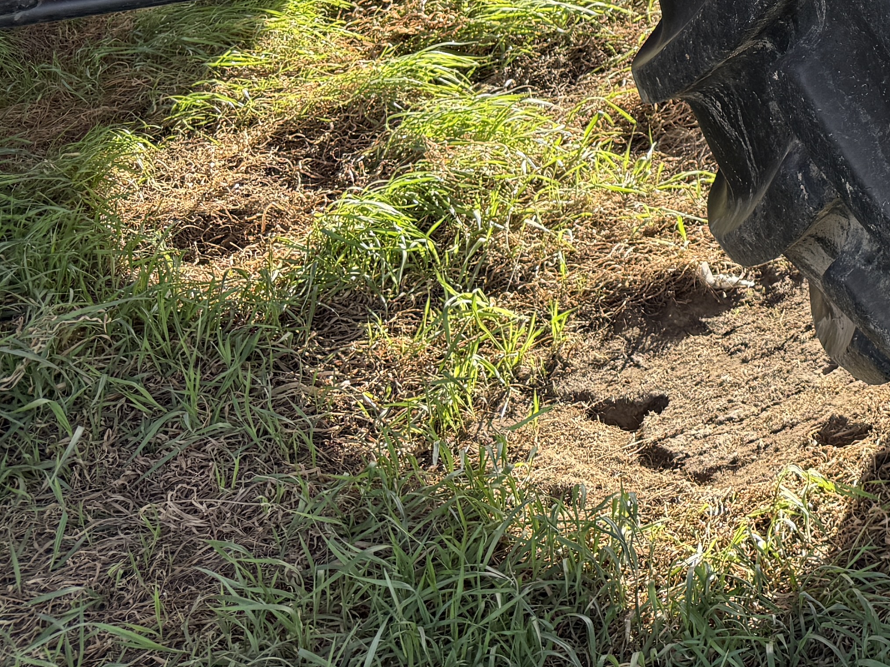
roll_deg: -1.2
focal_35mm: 68
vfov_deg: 19.8
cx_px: 1133
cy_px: -217
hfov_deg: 25.0
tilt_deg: -14.6
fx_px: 1748
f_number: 1.78
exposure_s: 1/622
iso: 80
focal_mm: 6.76
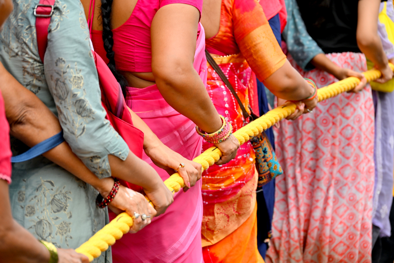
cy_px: 132
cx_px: 197
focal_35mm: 125
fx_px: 1368
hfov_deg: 16.4
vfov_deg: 11.0
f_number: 6.3
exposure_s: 1/125
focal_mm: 125
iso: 250
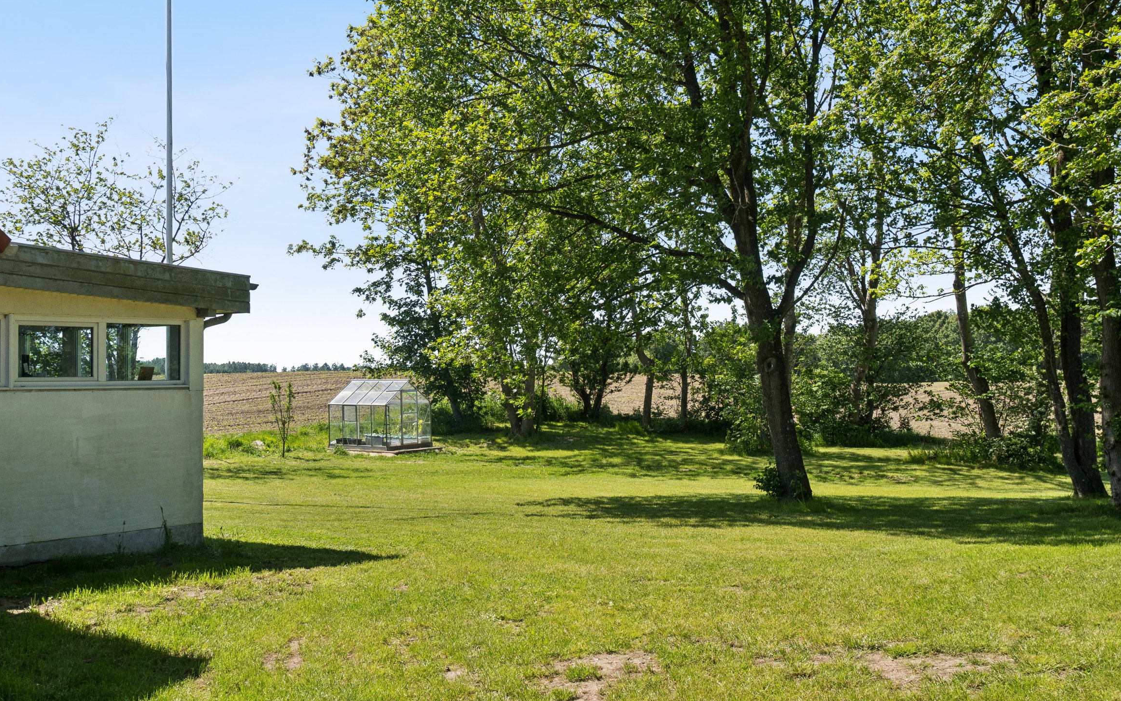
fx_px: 1273
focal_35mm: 42
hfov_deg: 47.5
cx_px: 586
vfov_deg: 30.7
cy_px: 281
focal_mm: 21
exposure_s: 1/500
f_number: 8
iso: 320
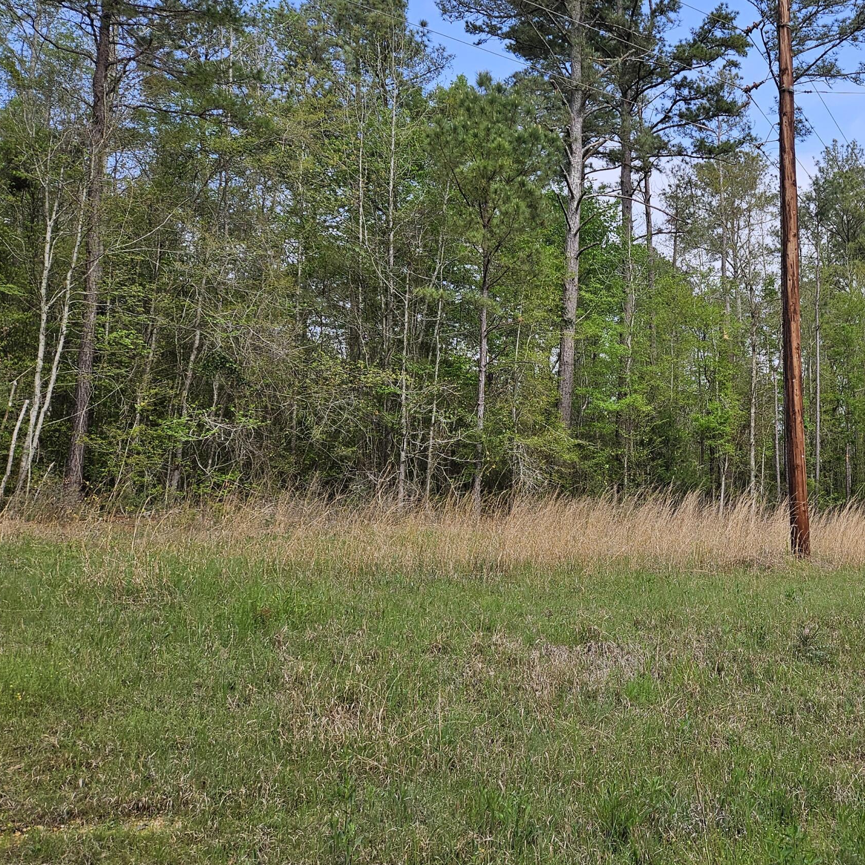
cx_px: 743
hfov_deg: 43.0
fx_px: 1018
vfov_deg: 46.0
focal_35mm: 36
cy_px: 427
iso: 32
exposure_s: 1/1472
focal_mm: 5.4
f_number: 1.8
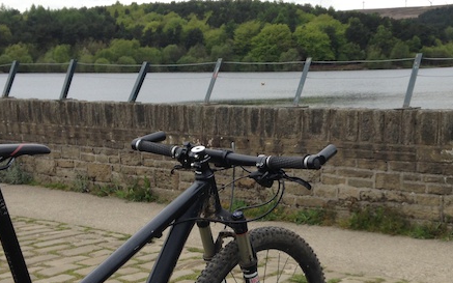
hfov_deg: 31.9
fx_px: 790
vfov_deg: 20.0
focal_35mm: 64
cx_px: 277
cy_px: 244
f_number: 2.4
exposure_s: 1/404
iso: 50
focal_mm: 4.12
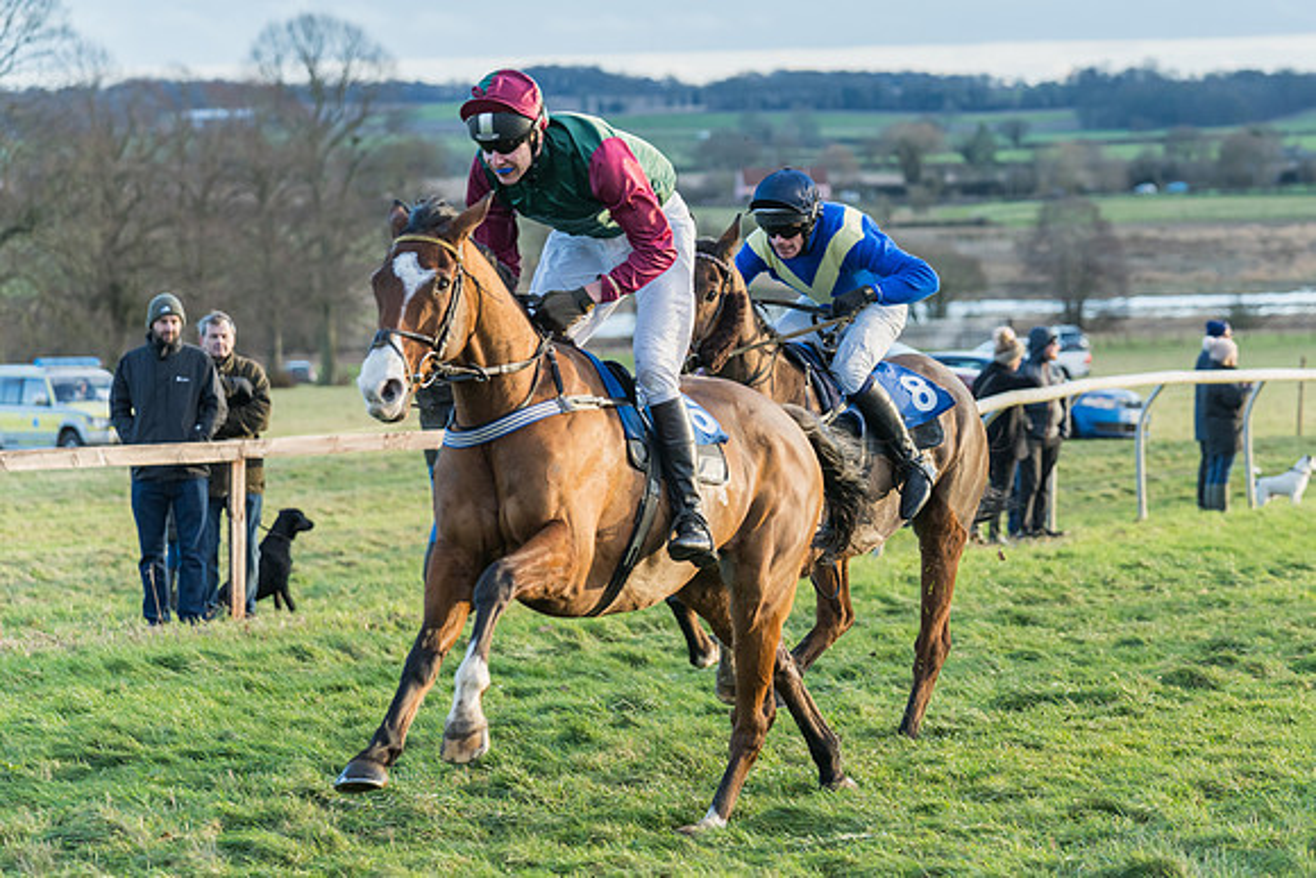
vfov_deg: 8.4
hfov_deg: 12.6
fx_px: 5976
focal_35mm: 163
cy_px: 364
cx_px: 838
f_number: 4
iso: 800
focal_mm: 119
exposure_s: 1/1000
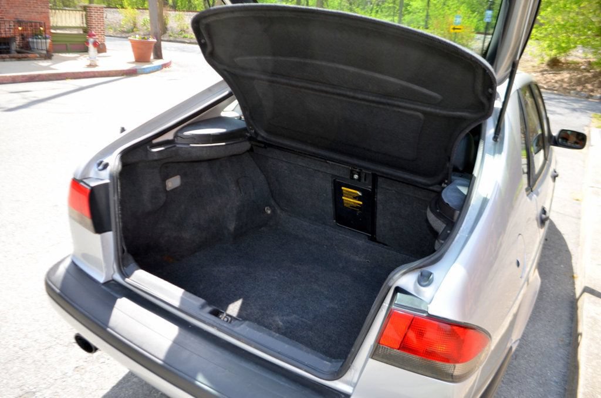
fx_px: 450
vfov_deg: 47.7
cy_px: 199
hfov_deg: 67.5
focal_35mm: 27
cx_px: 300
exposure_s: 1/200
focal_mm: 18
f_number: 3.5
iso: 110
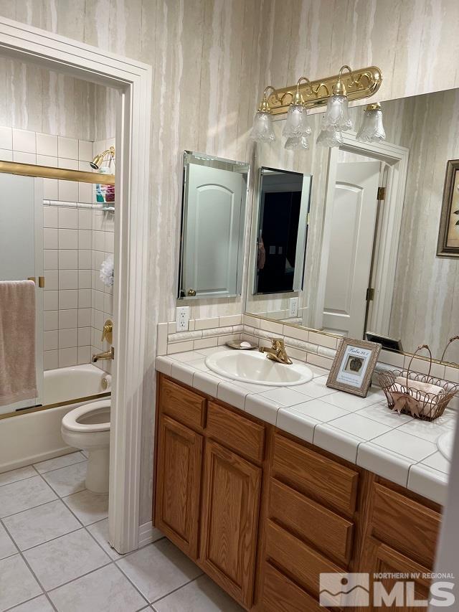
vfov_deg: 67.3
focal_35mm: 26
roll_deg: -3.7
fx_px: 460
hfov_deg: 53.1
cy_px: 306
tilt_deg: -8.0
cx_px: 230
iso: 80
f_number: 1.5
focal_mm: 5.7
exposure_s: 1/60
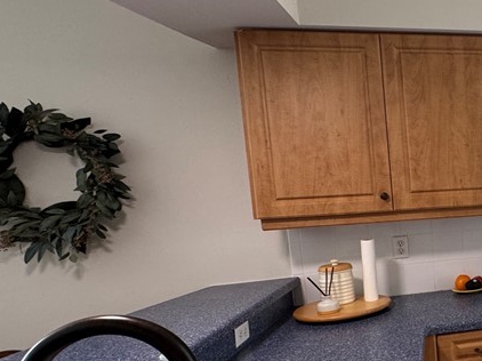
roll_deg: +2.8
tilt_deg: -3.8
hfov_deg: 39.8
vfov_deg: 41.5
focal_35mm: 34
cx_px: 570
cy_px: 219
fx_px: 473
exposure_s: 1/99
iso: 200
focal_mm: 2.22
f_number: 2.2
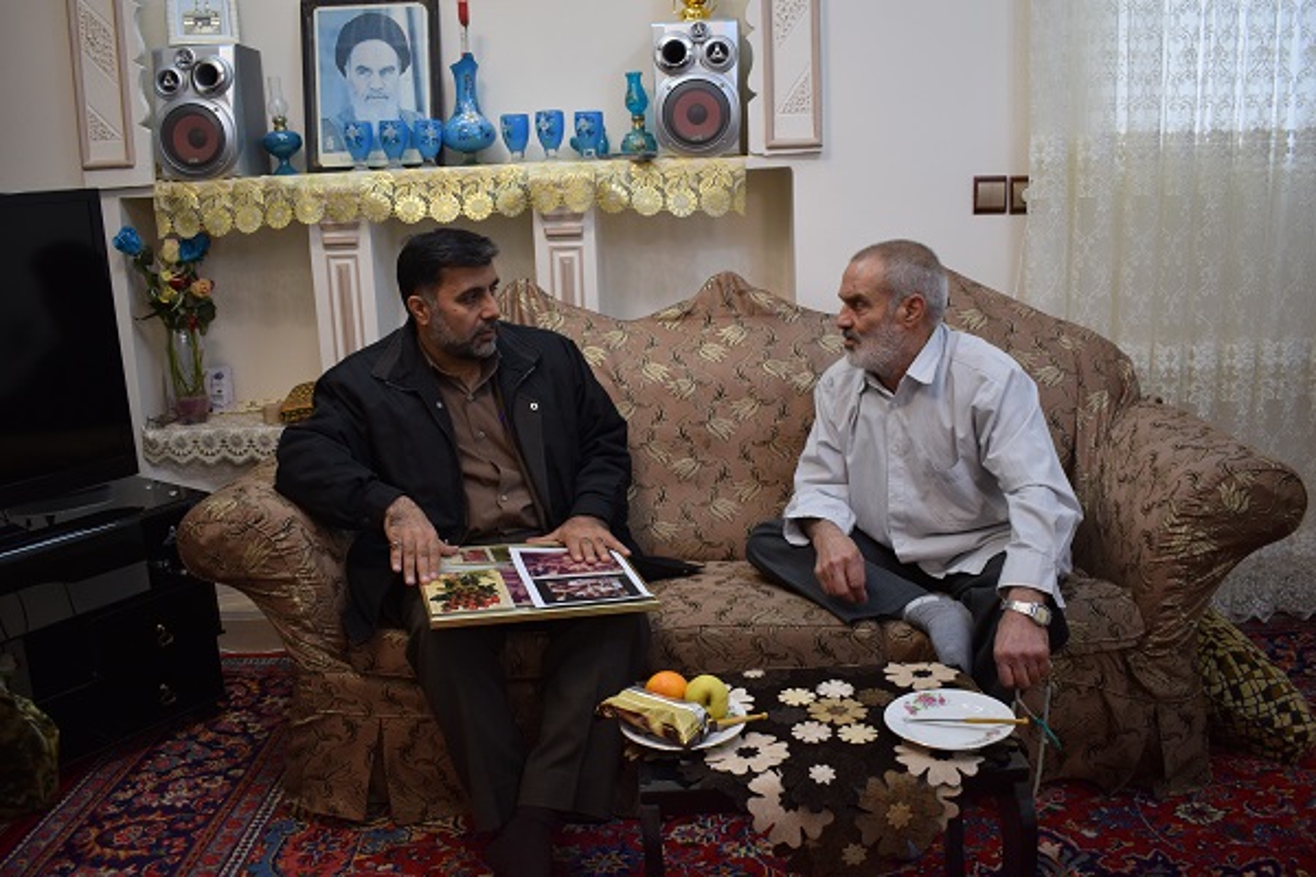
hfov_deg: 61.9
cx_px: 658
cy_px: 438
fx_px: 1097
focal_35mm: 30
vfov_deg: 43.6
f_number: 4
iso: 800
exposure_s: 1/60
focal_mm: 20
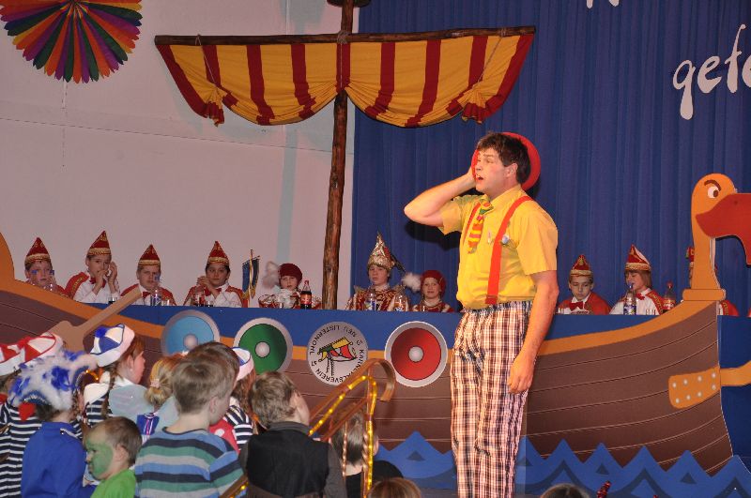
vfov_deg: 13.0
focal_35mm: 105
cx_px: 376
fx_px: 2187
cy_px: 249
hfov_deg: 19.5
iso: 400
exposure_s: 1/60
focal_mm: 70
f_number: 5.3
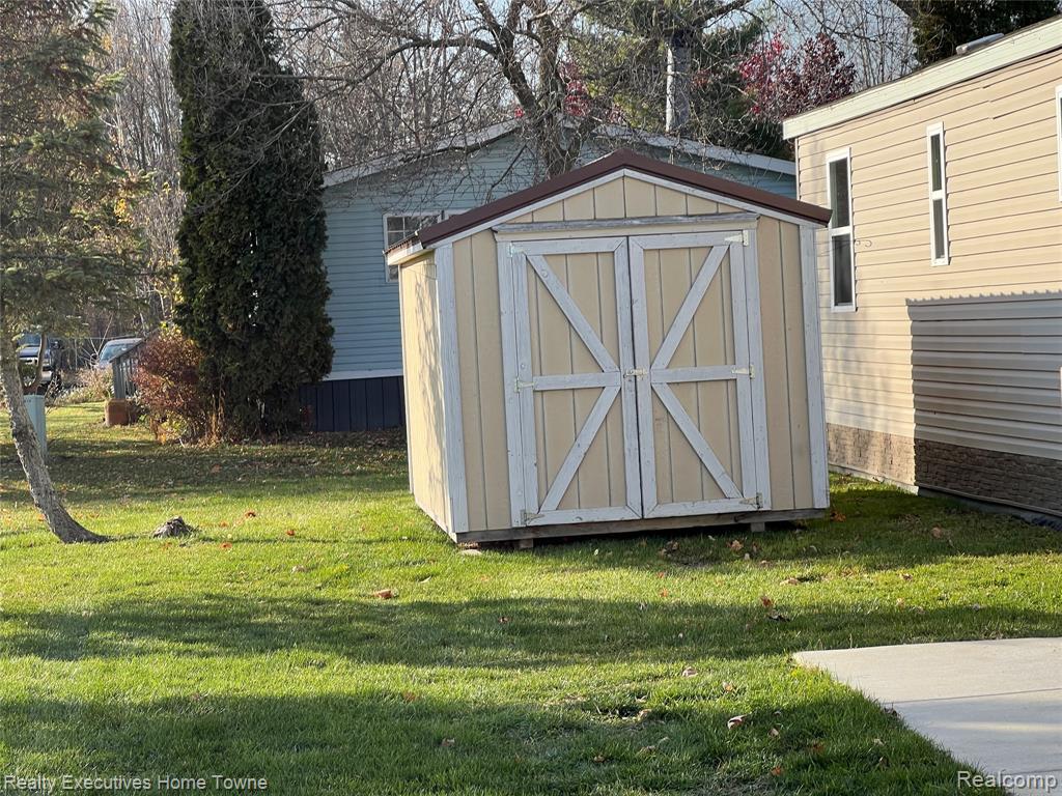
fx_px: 2362
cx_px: 531
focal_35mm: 77
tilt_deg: +0.3
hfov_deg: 25.3
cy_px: 398
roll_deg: +2.6
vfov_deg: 19.1
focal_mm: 9
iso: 32
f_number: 2.8
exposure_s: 1/272
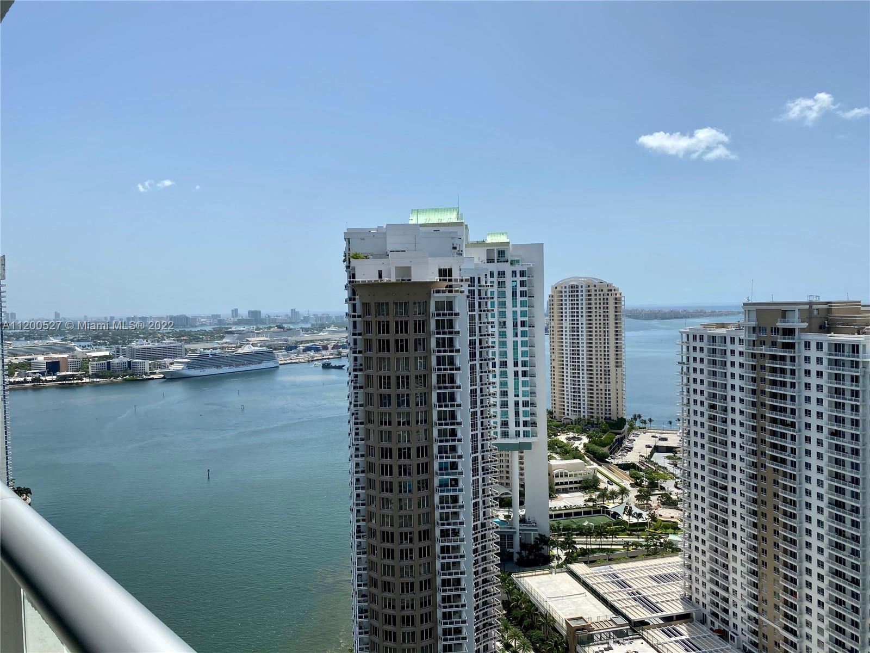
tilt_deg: -1.3
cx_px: 435
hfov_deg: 67.3
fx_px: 653
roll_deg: +0.9
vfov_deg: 53.1
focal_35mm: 26
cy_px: 326
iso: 32
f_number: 1.8
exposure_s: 1/4444
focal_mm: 4.25
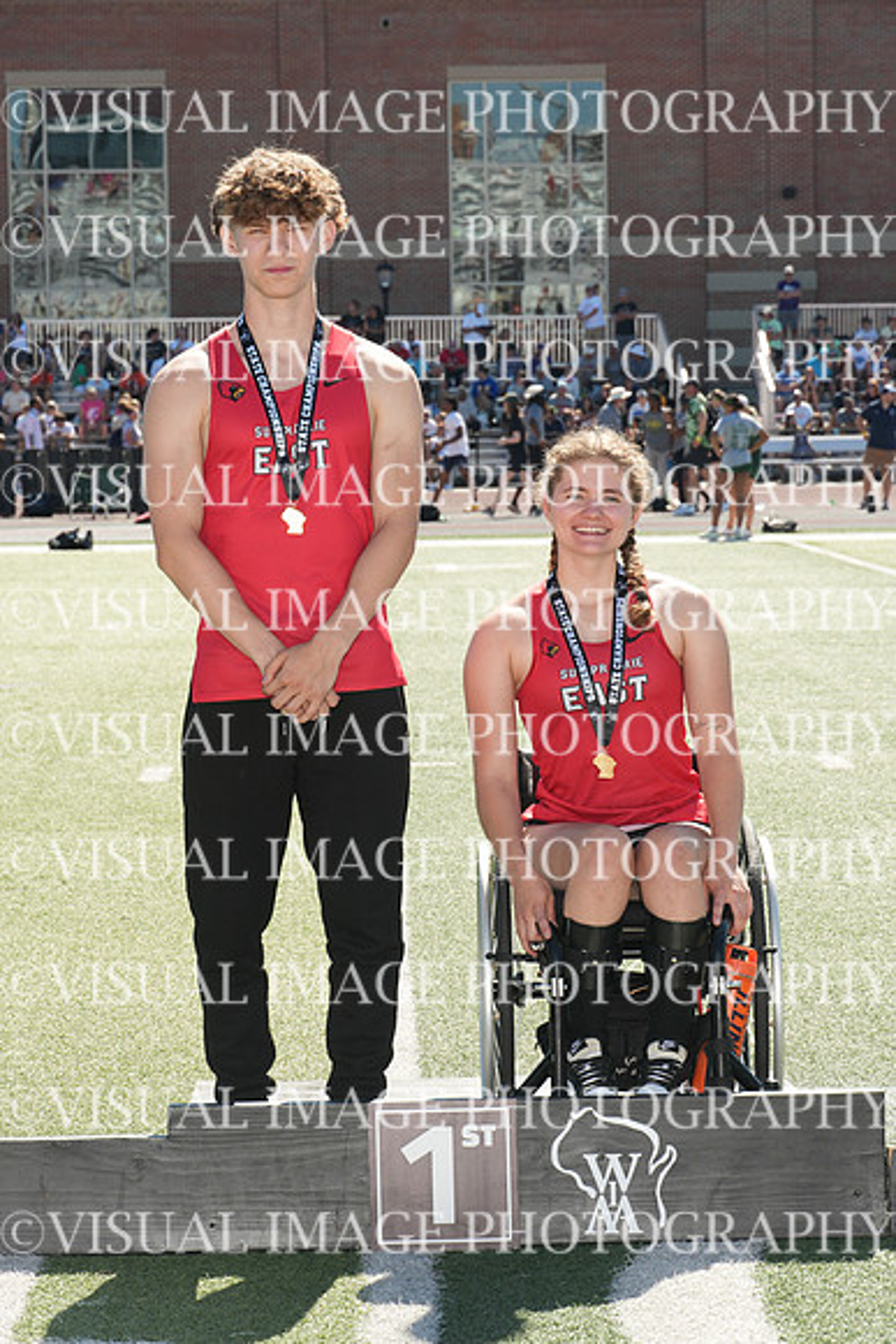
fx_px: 3973
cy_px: 672
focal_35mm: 106
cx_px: 448
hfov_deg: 12.9
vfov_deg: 19.2
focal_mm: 71
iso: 100
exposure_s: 1/125
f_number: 8
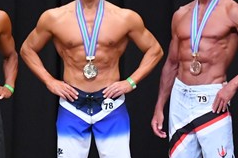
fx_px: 3611
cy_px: 106
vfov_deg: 2.5
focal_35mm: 547
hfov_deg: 3.8
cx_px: 82
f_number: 5.6
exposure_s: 1/400
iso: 8000
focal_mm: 112
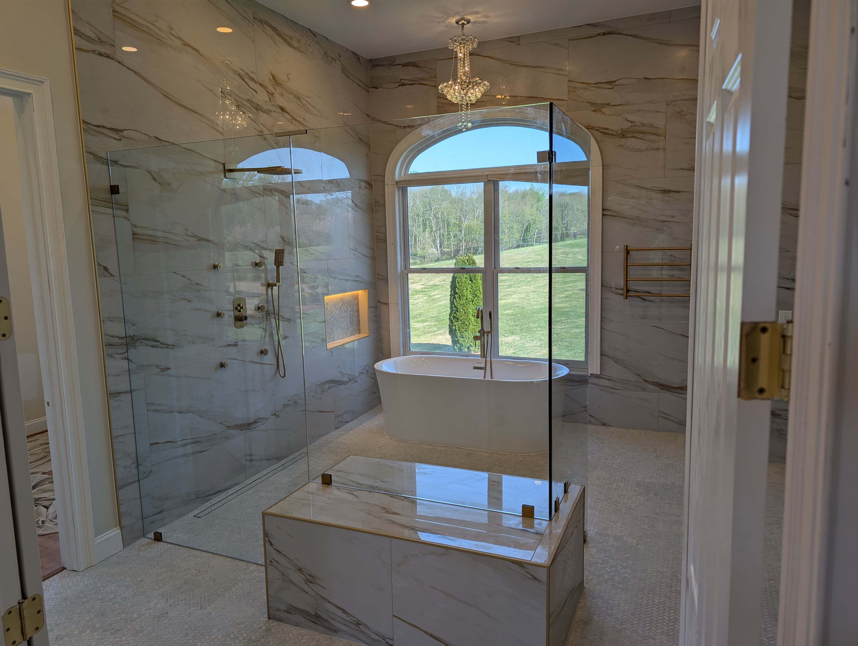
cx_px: 429
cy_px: 323
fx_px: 596
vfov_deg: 56.9
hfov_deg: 71.5
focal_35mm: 24
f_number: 1.68
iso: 19
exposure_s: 1/252
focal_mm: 6.9
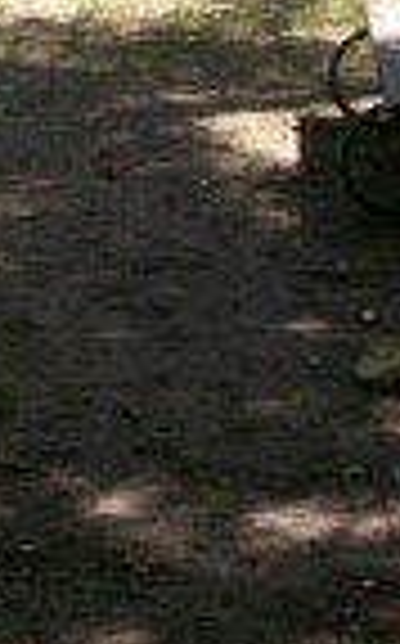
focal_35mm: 133
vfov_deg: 15.5
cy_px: 29
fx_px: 2327
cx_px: 335
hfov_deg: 9.8
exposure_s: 1/125
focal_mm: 5.86
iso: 50
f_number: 5
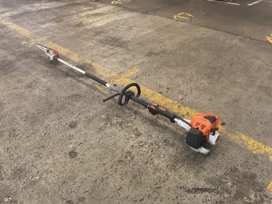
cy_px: 105
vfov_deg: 44.2
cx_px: 134
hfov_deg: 56.8
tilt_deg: -35.6
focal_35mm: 32
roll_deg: +1.6
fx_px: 252
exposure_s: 1/33
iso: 320
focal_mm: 3
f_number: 1.8
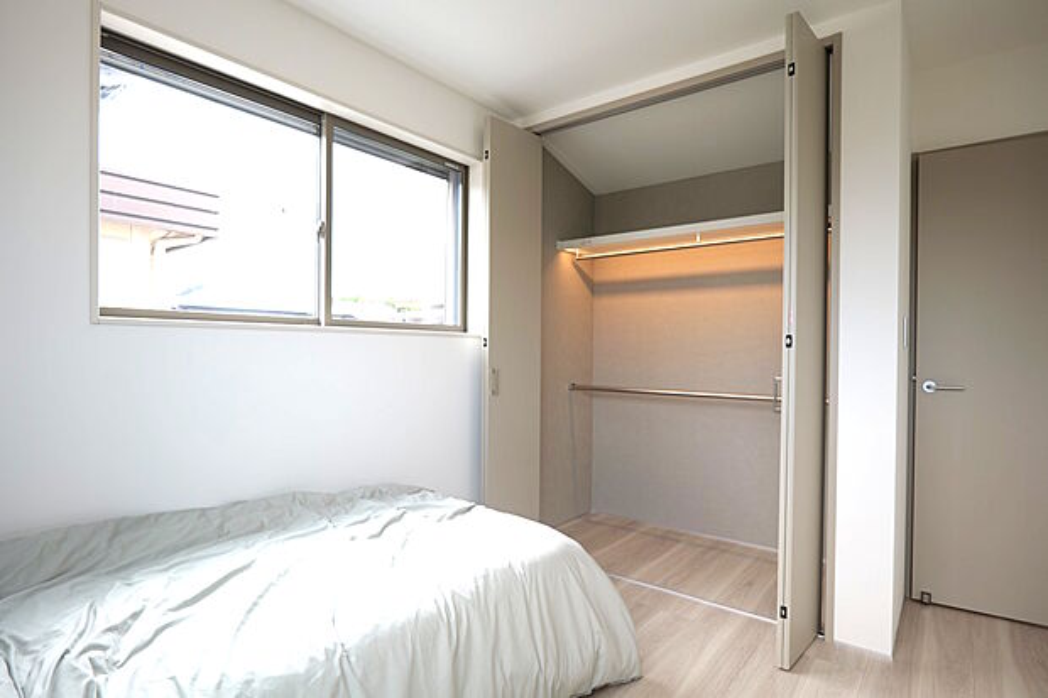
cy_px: 349
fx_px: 524
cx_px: 524
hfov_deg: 90.0
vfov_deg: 67.4
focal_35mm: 18
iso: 100
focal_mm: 18
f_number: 4.5
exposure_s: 1/30
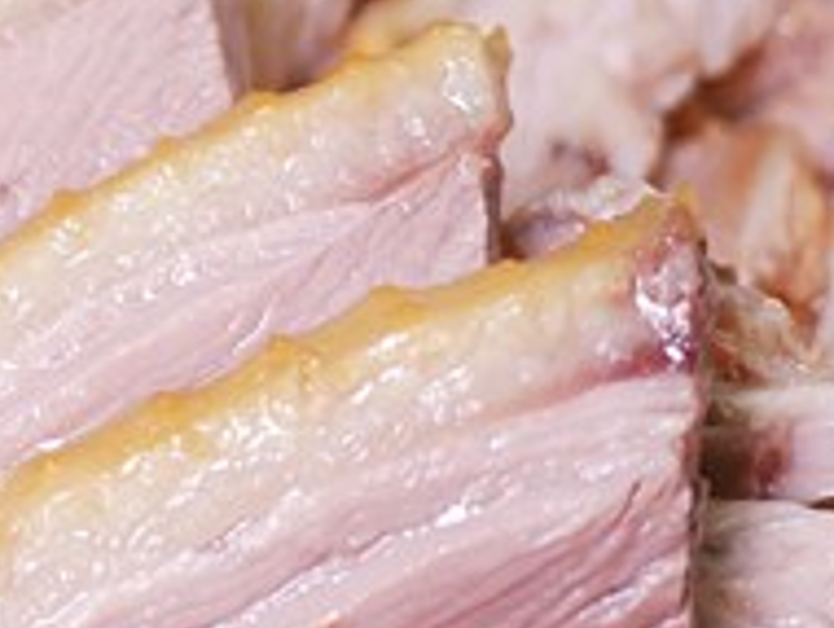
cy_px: -279
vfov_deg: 9.8
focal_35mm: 147
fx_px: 3546
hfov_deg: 12.2
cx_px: -737
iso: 250
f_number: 2.5
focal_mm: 14
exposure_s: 1/60
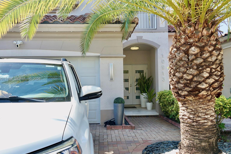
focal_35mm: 35
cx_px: 113
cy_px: 79
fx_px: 225
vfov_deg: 37.8
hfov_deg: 54.4
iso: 100
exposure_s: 1/100
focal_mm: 23
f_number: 7.1
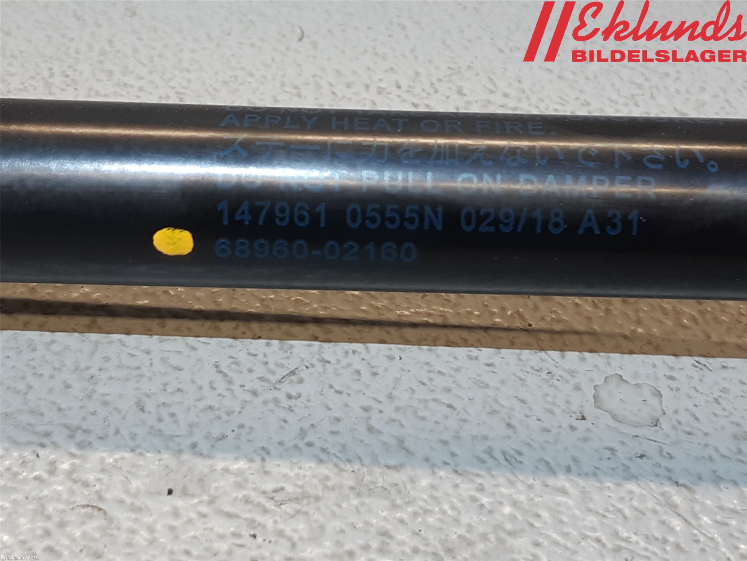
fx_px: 561
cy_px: 280
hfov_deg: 67.3
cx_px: 374
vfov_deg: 53.1
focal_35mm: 26
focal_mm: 3.93
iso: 50
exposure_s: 1/50
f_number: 1.7
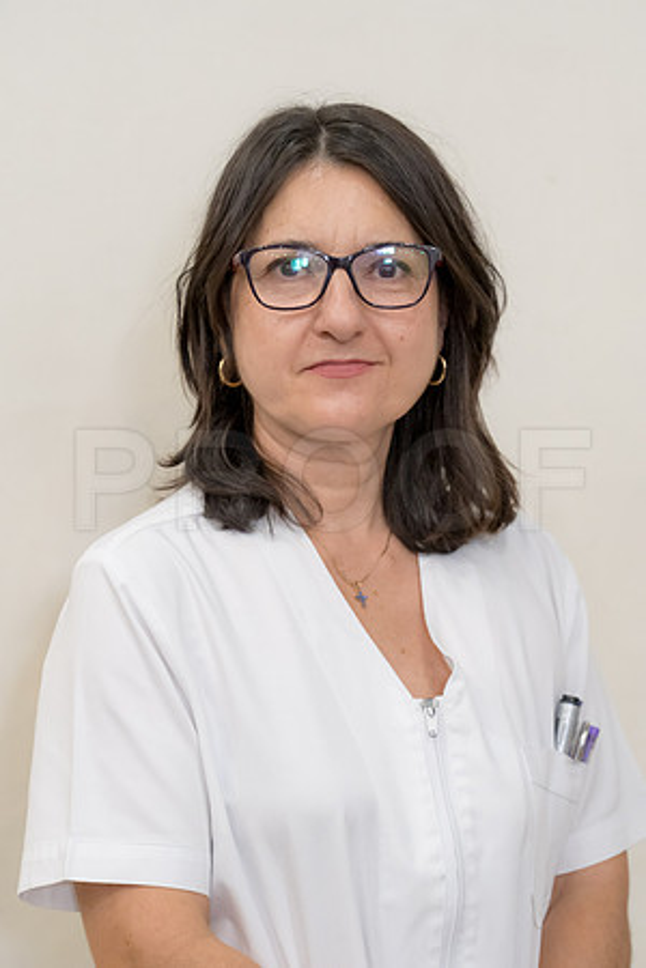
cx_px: 323
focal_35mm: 180
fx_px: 4845
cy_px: 484
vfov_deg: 11.4
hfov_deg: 7.6
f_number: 4
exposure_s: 1/80
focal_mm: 180
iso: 5000
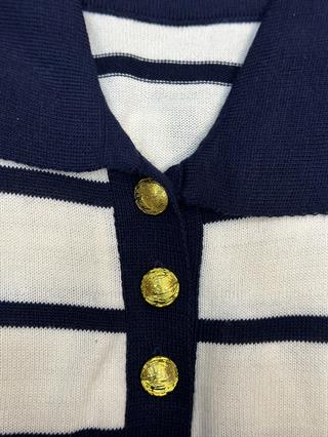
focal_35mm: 48
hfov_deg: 30.3
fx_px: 606
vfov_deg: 39.6
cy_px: 218
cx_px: 164
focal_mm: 6.86
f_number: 1.78
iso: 160
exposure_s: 1/100
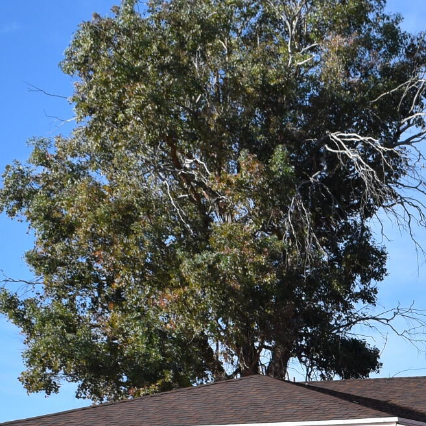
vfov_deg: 13.2
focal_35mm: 128
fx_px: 1782
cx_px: 517
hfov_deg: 13.3
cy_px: 546
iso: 100
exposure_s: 1/250
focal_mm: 22
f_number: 8
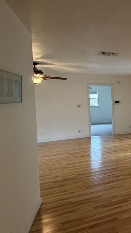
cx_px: 185
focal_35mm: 30
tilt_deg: -3.3
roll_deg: +1.9
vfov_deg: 64.2
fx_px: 185
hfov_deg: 28.7
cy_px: 105
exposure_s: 1/60
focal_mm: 2.22
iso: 320
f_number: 2.2
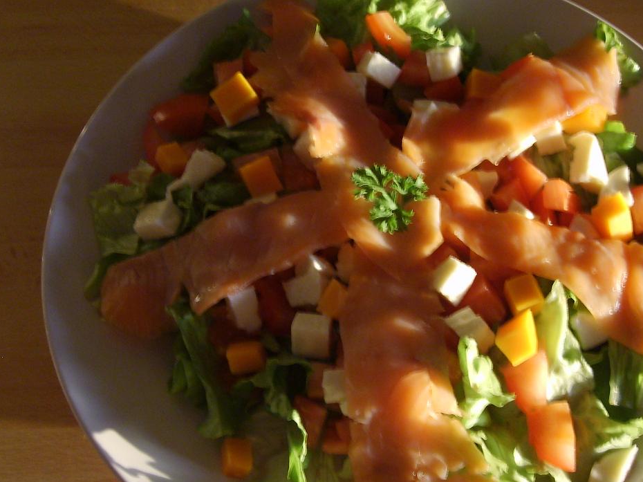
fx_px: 984
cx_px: 393
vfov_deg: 27.5
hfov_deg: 36.0
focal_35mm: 53
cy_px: 276
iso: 139
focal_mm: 5.8
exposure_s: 1/15
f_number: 2.8
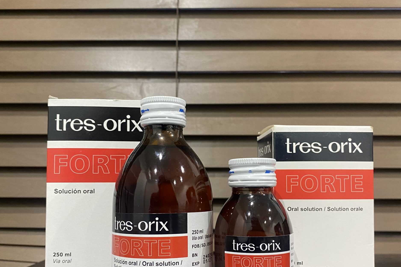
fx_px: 412
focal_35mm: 37
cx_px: 202
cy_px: 162
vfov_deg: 35.8
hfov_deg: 51.9
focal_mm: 4.25
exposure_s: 1/50
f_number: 1.8
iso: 160
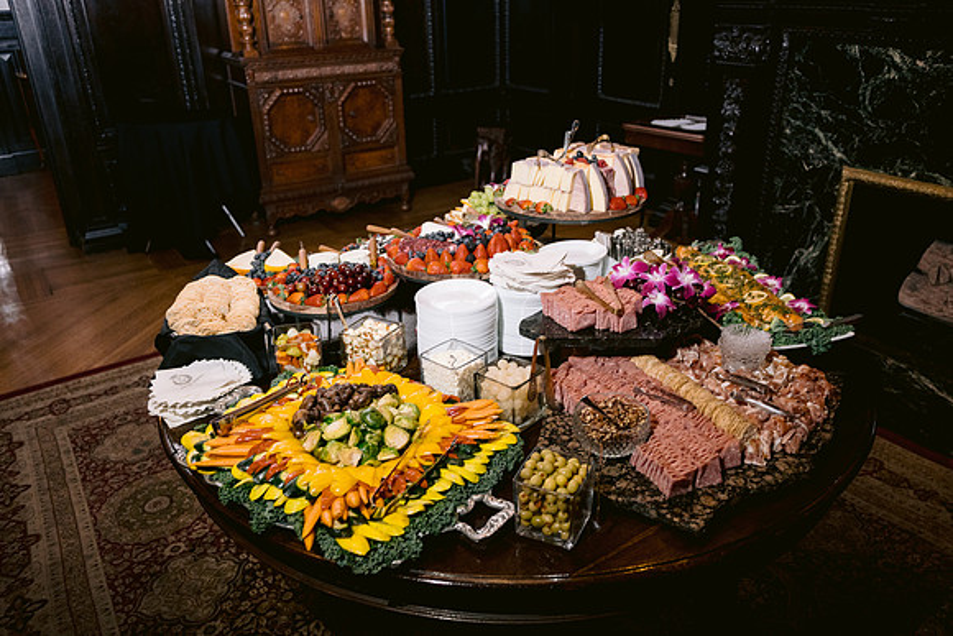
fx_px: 741
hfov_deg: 65.5
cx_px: 476
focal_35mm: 28
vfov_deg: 46.4
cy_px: 318
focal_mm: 28
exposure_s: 1/80
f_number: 3.5
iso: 1600
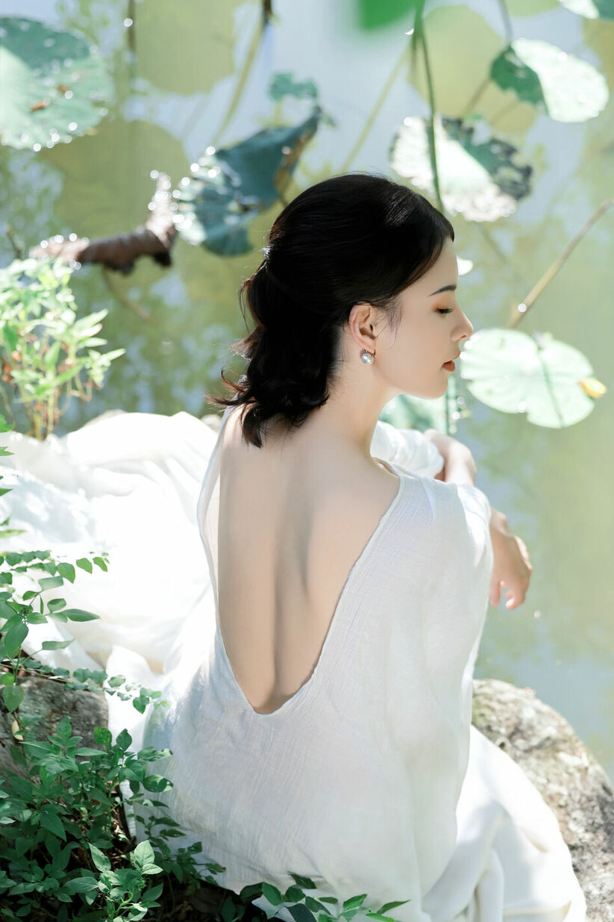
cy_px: 465
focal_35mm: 88
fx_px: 2252
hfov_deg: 15.5
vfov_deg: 23.1
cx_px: 369
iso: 160
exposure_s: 1/400
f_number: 3.2
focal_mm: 70
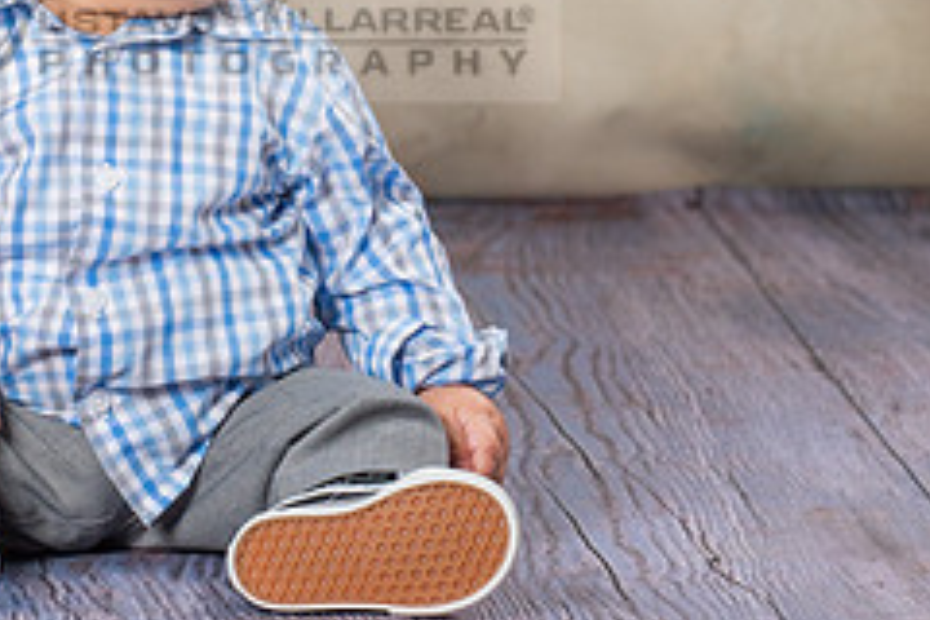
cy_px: -161
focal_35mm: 439
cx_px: 225
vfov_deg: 3.1
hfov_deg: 4.7
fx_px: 11340
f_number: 5.6
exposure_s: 1/125
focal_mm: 135
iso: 200
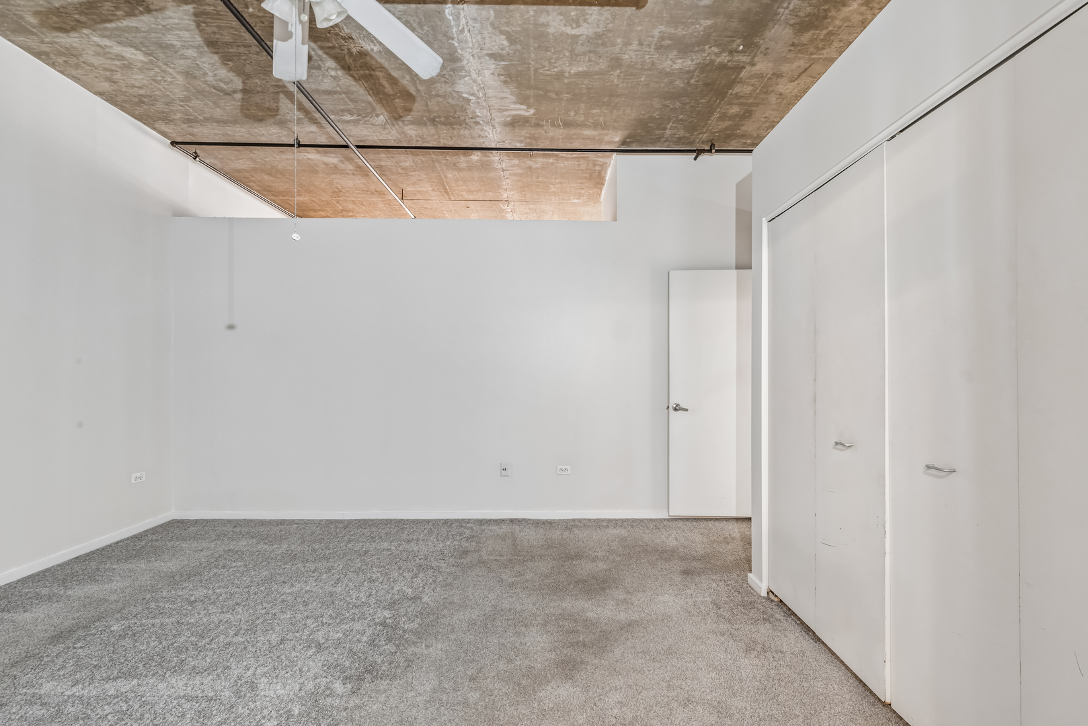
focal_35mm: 15
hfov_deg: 100.4
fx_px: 453
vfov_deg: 77.4
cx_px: 544
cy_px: 363
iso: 400
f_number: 11
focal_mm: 15
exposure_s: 1
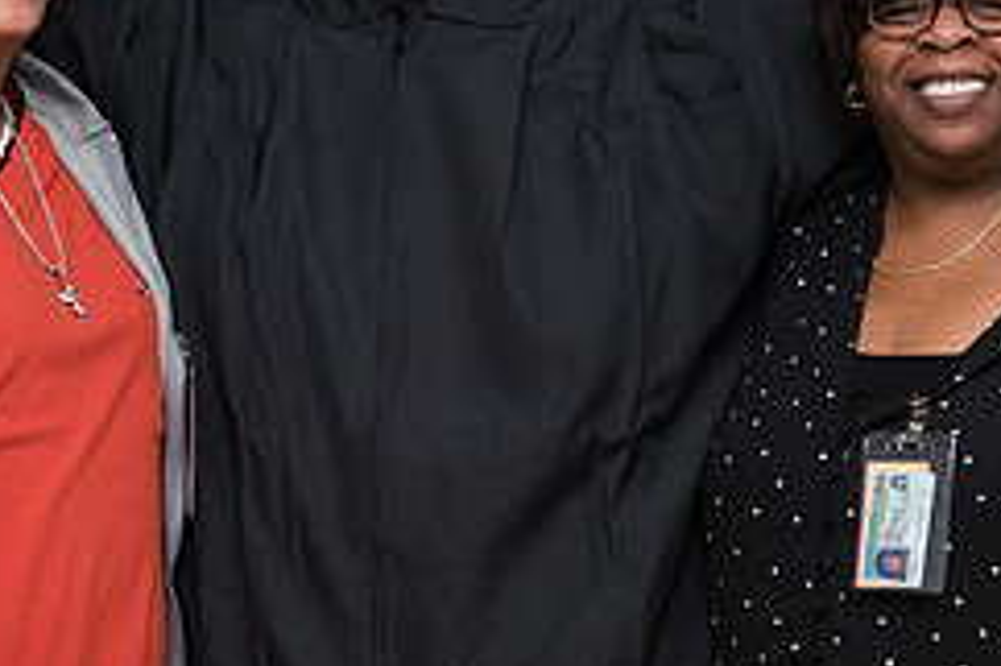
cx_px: 451
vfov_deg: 10.4
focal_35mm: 132
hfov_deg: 15.5
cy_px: 296
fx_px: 3668
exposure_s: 1/160
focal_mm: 55
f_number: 7.1
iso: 1600
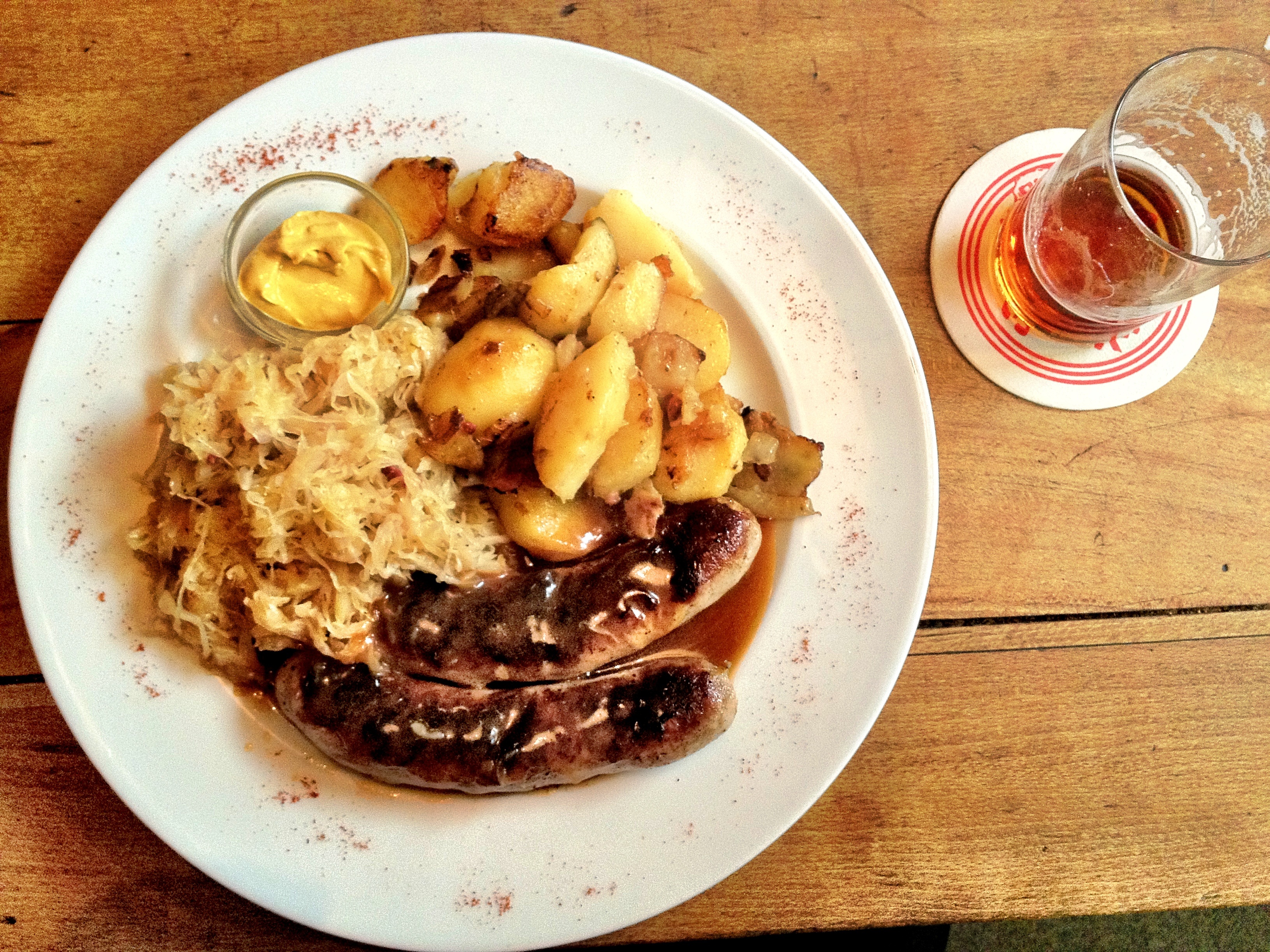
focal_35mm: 35
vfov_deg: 40.7
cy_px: 476
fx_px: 1284
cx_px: 635
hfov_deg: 52.6
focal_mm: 4.28
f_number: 2.4
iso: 320
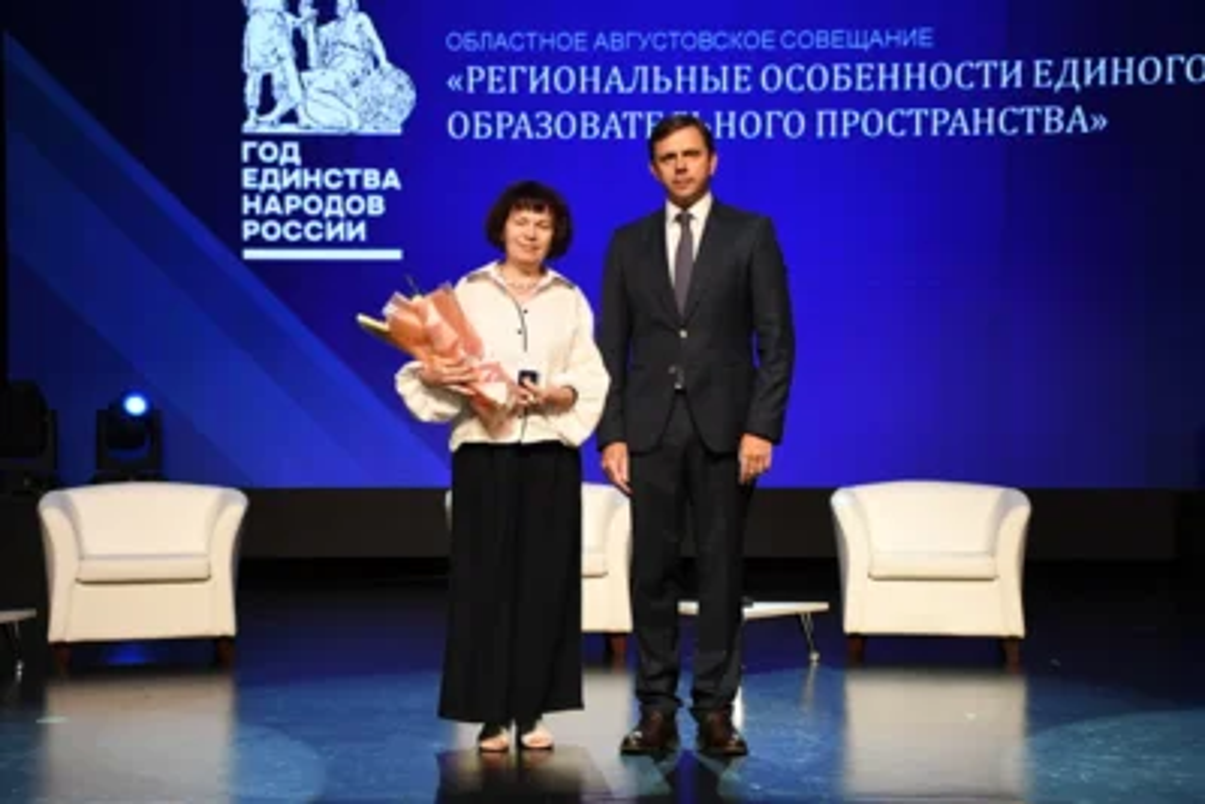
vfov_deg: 20.3
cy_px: 402
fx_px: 2243
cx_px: 602
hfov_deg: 30.1
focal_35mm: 67
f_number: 5.6
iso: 1600
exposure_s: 1/125
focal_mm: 45
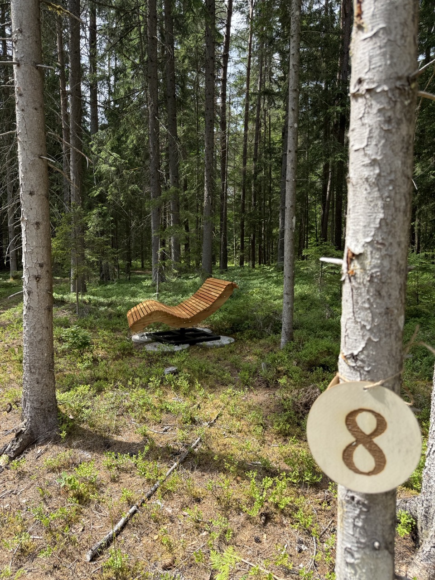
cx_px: 218
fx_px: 402
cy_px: 290
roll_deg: -0.5
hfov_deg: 56.8
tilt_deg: -5.4
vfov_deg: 71.6
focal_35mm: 24
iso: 80
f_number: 1.78
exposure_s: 1/979
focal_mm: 6.76
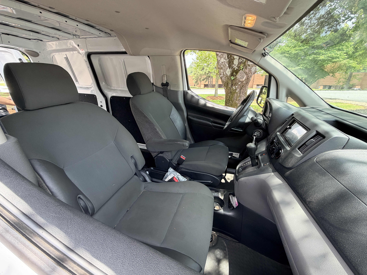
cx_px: 184
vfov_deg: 85.7
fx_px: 148
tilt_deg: -20.9
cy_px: 138
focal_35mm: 14
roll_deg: +1.2
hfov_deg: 102.1
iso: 125
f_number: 2.2
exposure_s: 1/121
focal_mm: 2.22
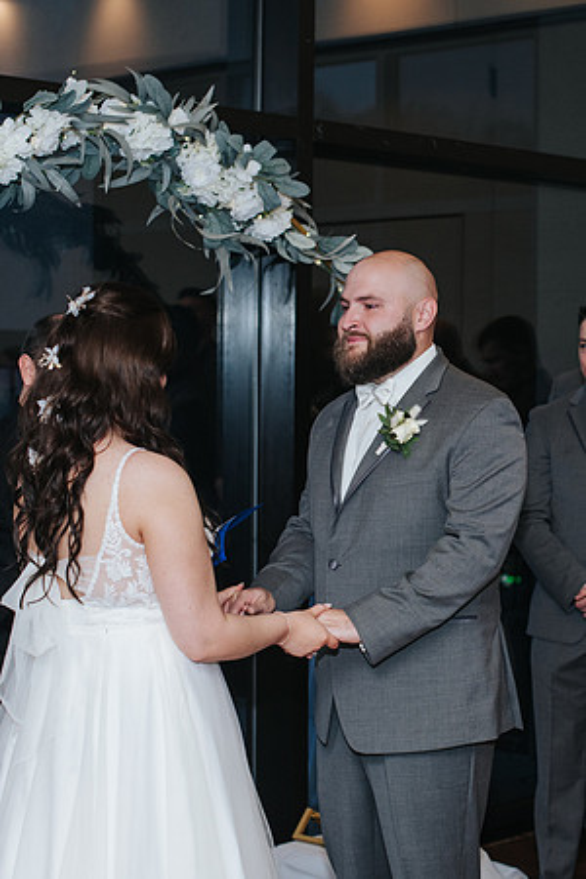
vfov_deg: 26.6
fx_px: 1860
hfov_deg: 17.8
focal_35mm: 76
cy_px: 436
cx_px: 450
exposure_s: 1/200
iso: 800
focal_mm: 50
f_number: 3.2
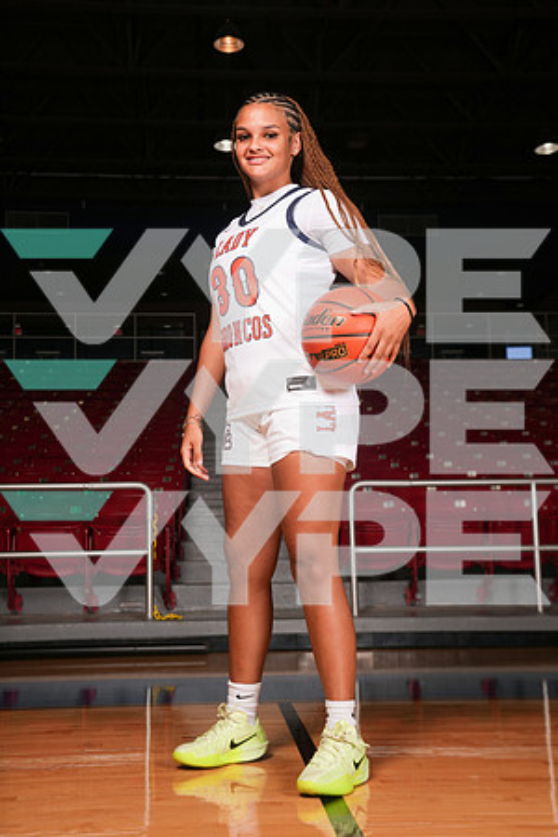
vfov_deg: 44.5
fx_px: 1023
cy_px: 418
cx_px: 279
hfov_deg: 30.5
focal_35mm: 44
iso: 250
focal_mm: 44
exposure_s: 1/200
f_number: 6.3
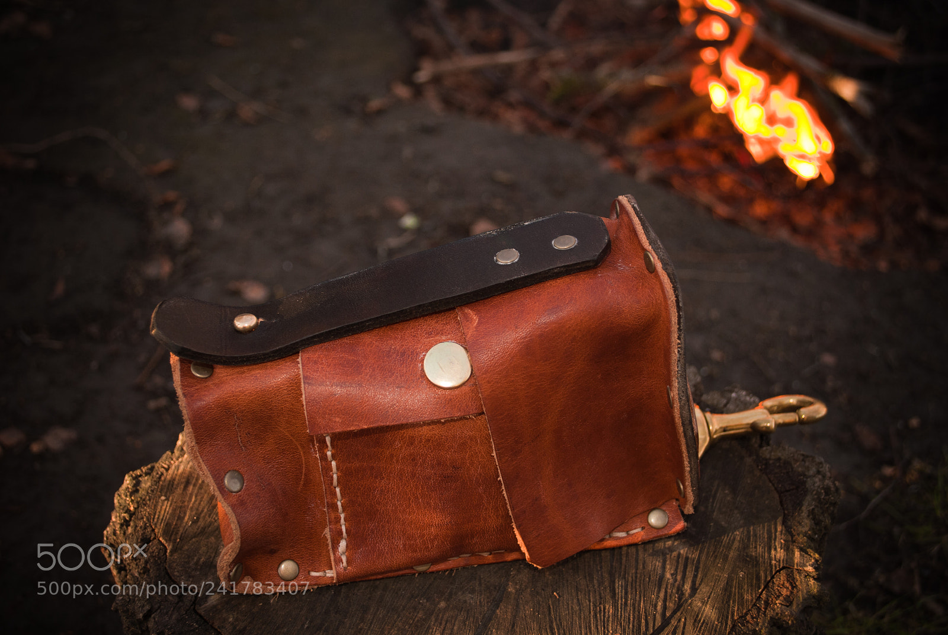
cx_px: 474
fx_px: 1147
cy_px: 318
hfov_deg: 44.9
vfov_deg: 30.9
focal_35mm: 44
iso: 100
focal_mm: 29
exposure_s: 1/50
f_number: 4.5
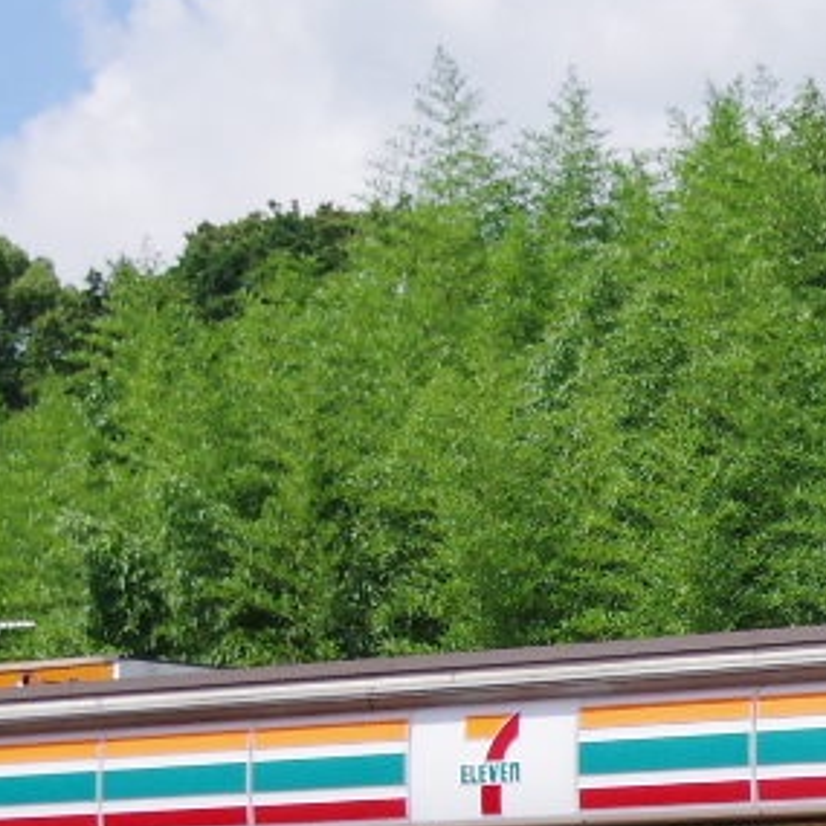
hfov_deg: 9.9
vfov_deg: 10.0
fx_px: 4643
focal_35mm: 172
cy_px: 936
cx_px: 1151
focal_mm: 20
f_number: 7.1
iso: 200
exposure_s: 1/400
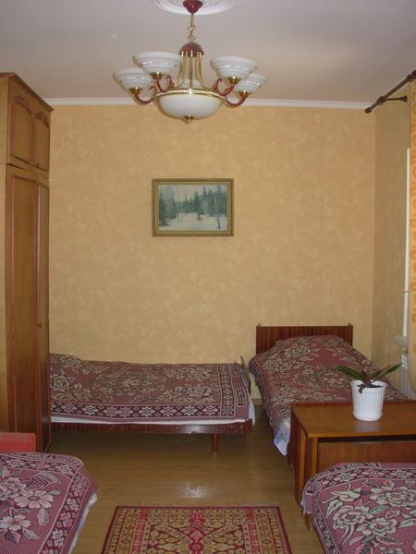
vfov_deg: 49.0
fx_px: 609
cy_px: 277
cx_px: 208
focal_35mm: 38
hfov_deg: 37.7
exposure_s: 1/67.8
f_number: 2.9
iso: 106
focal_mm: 6.3
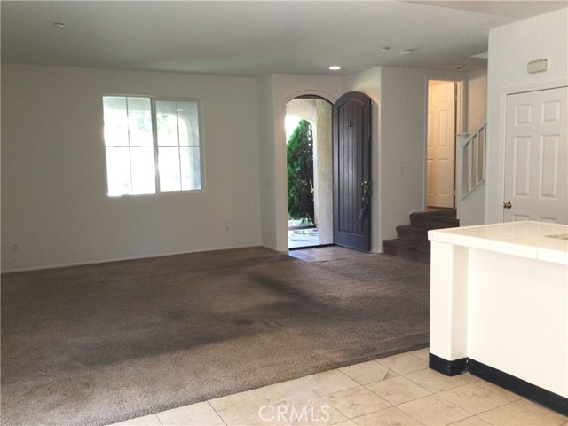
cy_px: 213
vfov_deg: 45.4
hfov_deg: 58.4
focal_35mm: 31
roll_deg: -0.8
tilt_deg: -6.3
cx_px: 284
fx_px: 509
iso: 64
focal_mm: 3.3
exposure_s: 1/30
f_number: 2.4
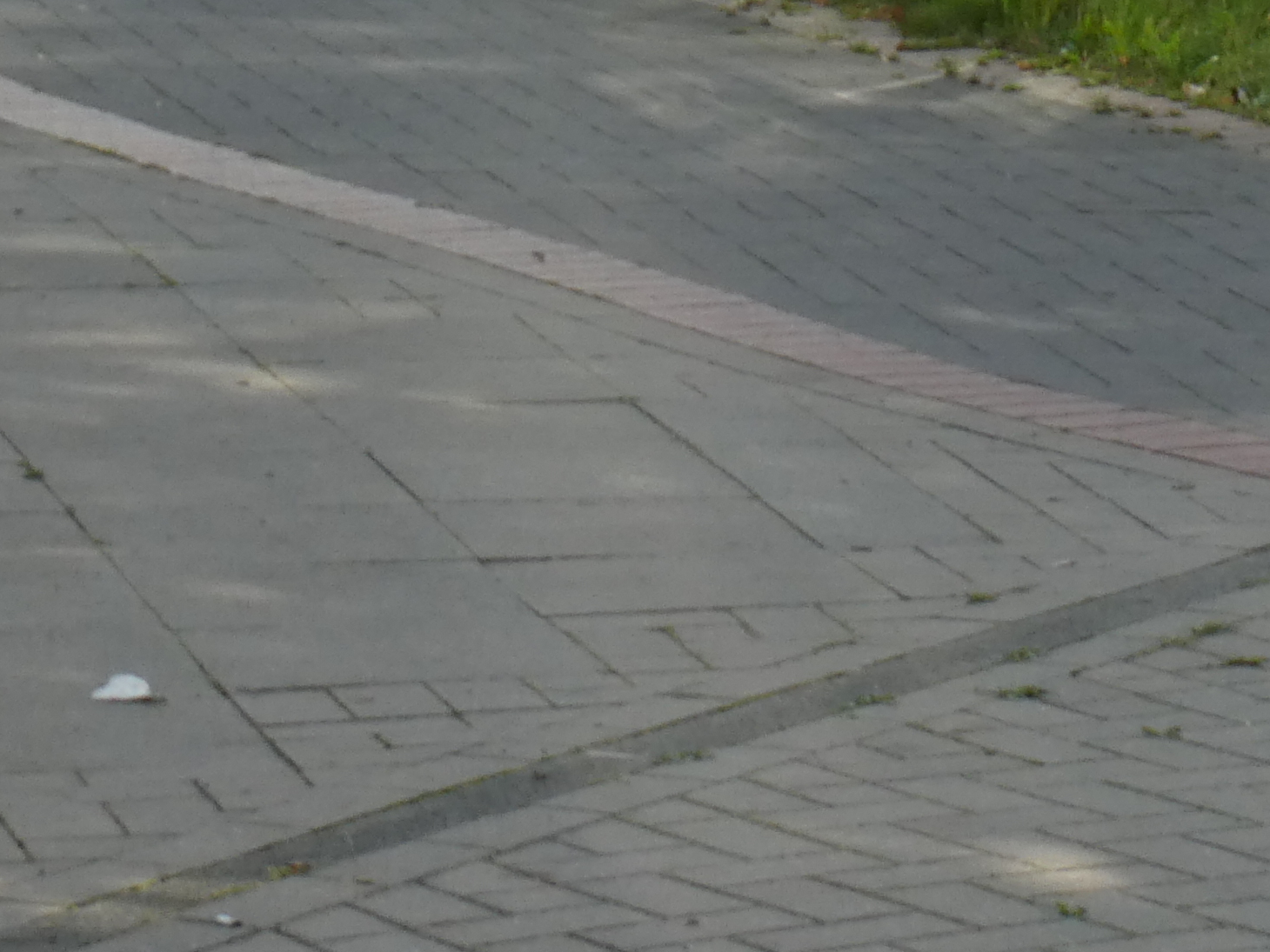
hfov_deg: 8.9
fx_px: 7998
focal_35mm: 218
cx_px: 1676
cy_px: -541
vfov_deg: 6.7
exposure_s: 1/80
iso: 160
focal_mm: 11.7
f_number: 4.4
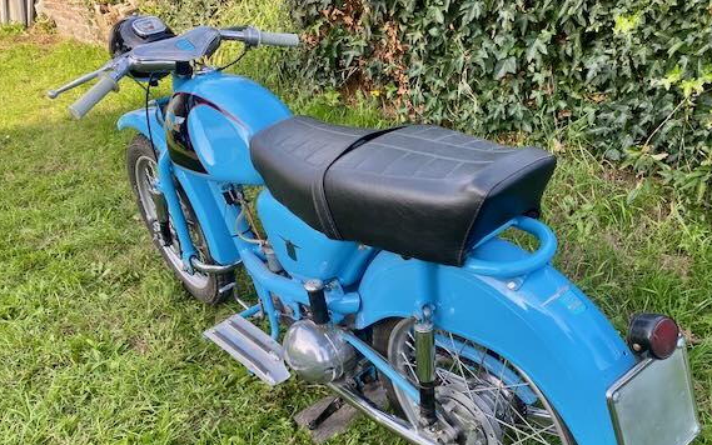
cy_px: 290
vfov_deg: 40.2
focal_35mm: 31
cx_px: 394
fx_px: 602
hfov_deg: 61.1
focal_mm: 4.25
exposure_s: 1/229
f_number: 1.8
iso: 32
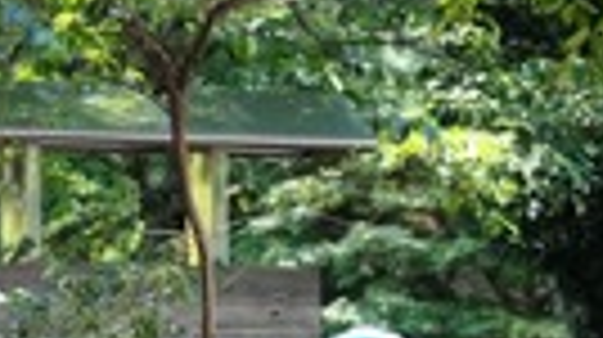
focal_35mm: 418
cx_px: 63
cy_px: 577
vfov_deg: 2.9
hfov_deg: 5.2
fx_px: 6675
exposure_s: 1/180
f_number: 6.4
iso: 400
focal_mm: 59.6
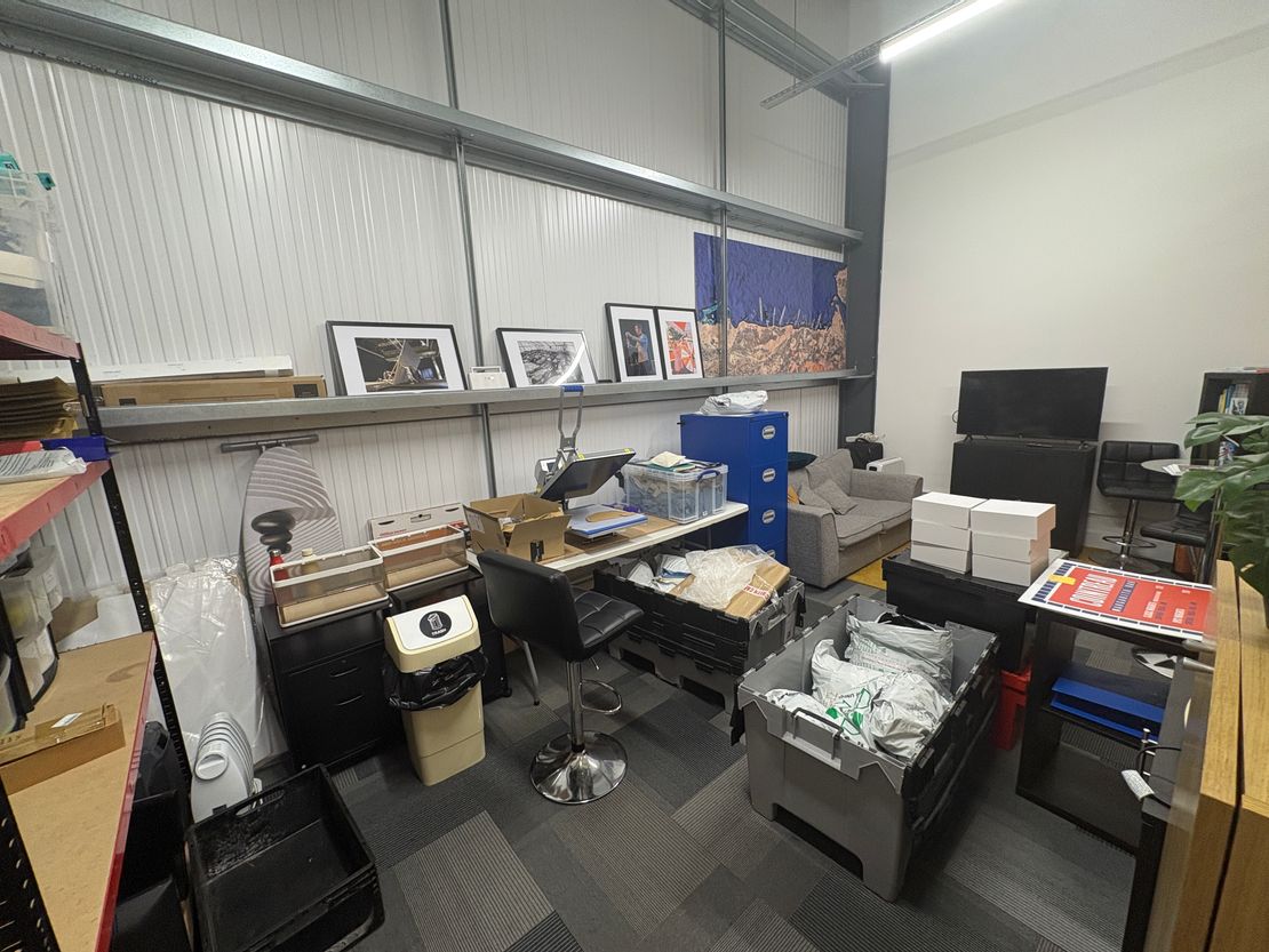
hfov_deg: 102.1
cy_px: 476
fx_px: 513
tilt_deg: -8.6
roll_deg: +4.0
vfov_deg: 85.7
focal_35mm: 14
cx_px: 634
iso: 200
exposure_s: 1/50
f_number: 2.2
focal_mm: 2.22
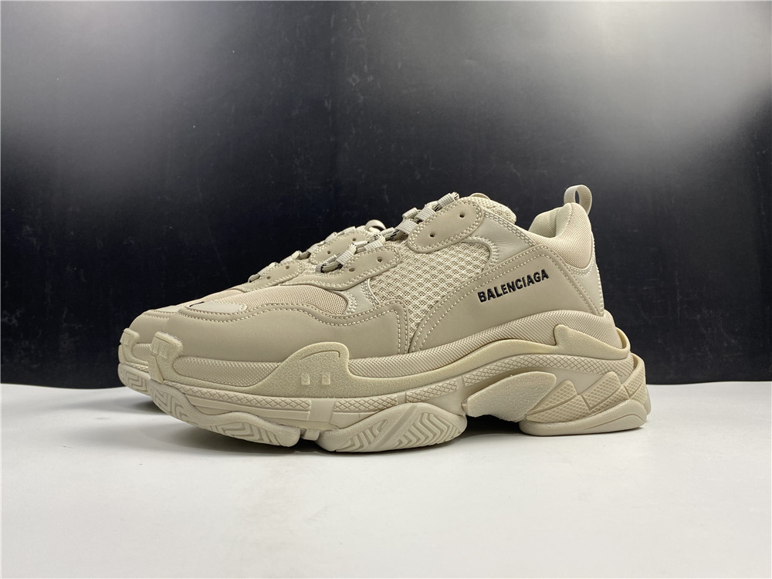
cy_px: 290
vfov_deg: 53.1
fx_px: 580
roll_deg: +0.8
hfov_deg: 67.3
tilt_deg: +7.3
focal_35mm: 26
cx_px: 386
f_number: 1.8
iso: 80
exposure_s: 1/121
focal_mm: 4.25
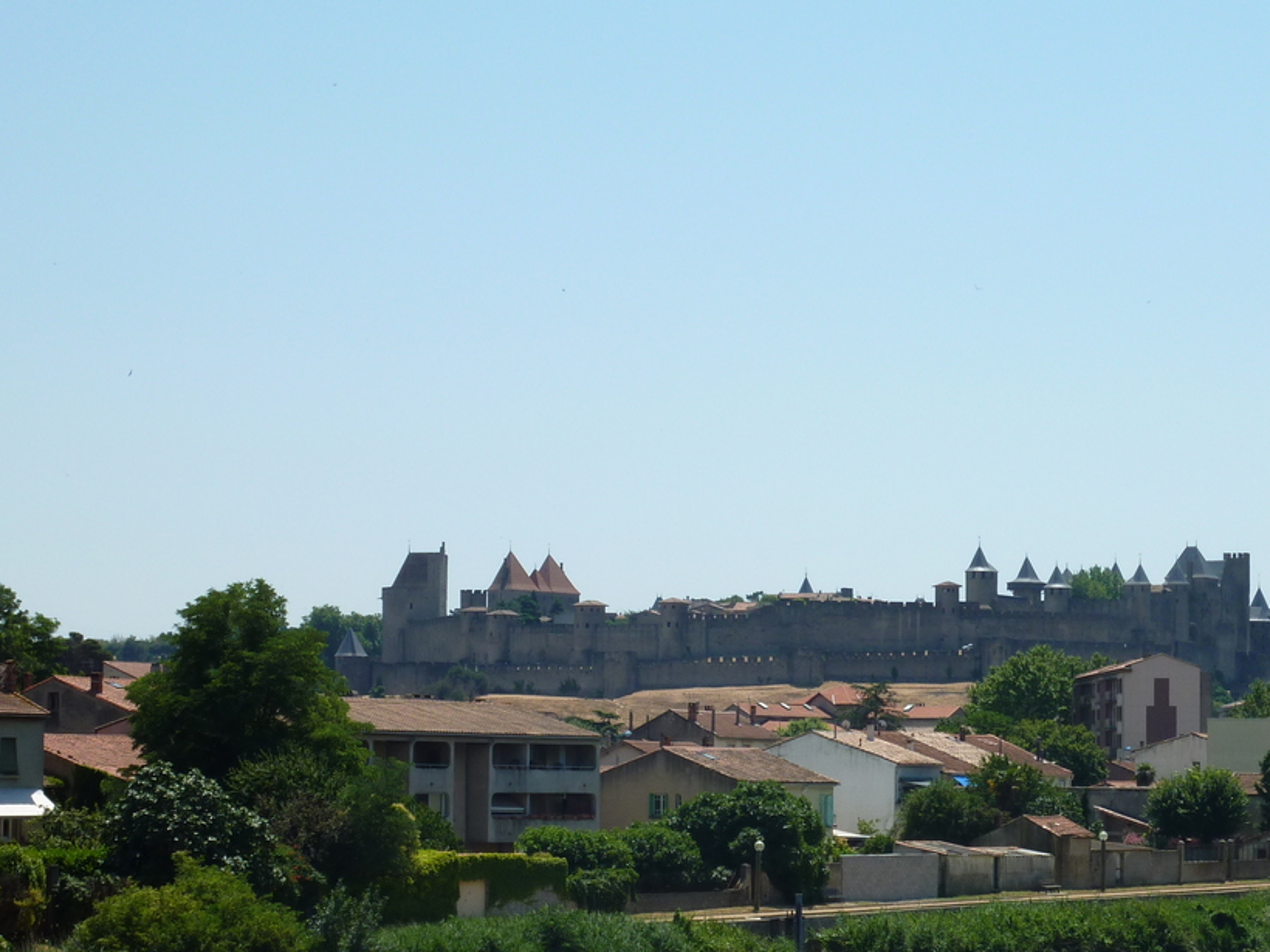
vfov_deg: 15.0
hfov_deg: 20.0
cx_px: 760
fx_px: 3595
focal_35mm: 98
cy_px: 693
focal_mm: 11
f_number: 5.6
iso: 80
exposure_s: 1/500
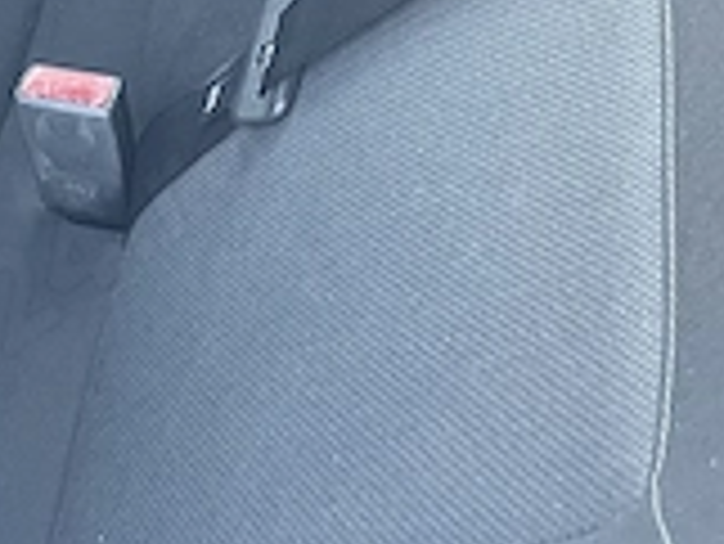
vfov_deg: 14.1
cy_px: -310
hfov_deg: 18.2
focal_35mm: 97
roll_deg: -5.5
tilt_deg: -41.3
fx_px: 2030
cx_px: -337
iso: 125
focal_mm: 4.2
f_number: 1.6
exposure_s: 1/60
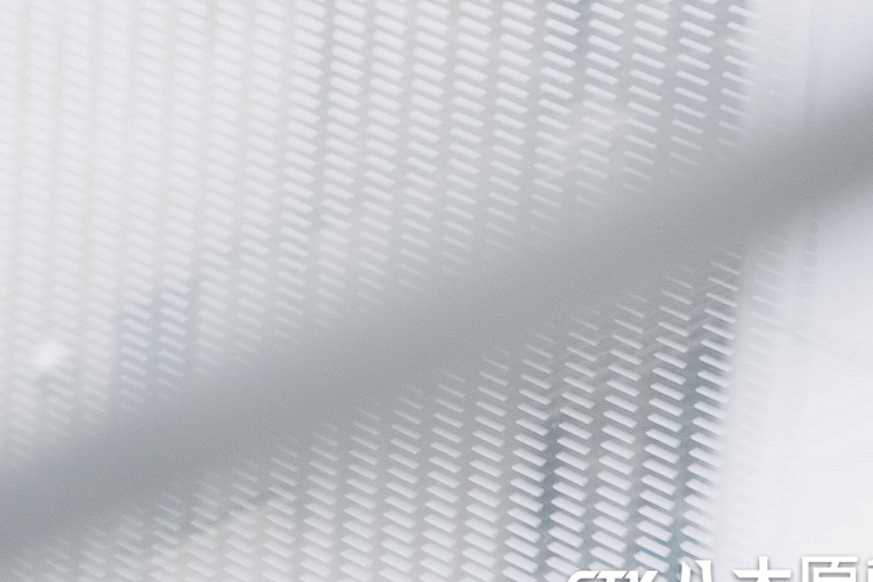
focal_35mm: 217
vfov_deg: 6.2
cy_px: -391
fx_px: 5261
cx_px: -482
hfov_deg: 9.2
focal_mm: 60
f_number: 4
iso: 800
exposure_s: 1/250
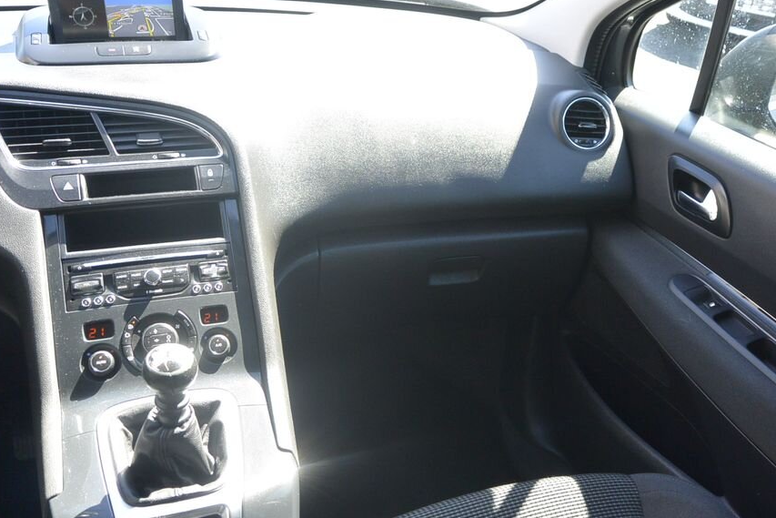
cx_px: 456
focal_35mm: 36
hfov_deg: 52.8
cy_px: 261
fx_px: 776
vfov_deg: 36.9
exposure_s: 1/125
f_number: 3.5
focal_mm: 11.4
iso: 200
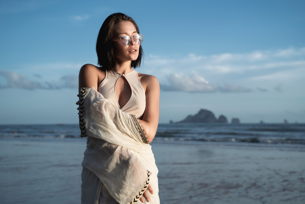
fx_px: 415
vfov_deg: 27.5
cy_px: 102
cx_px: 152
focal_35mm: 49
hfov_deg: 40.3
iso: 250
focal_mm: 49
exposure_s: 1/800
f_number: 4
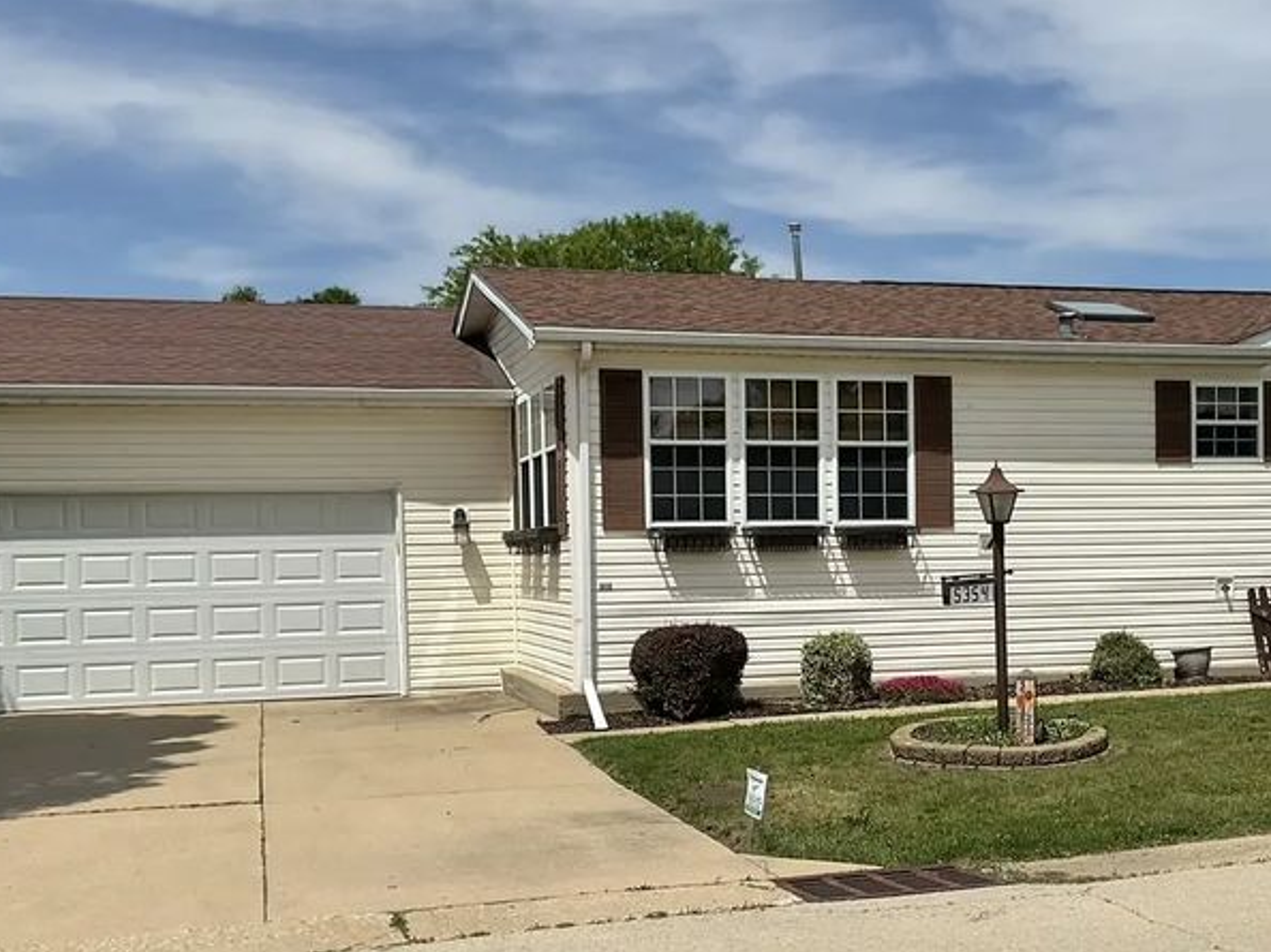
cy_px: 612
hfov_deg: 37.6
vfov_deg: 28.9
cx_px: 899
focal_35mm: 50
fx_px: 1835
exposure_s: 1/4405
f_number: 1.8
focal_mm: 3
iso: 16
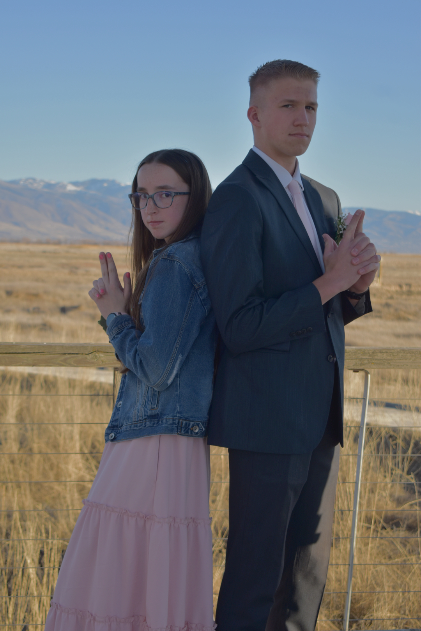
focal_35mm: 72
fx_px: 1262
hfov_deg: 18.9
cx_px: 210
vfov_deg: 28.1
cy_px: 316
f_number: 5.3
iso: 200
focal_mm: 48
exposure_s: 1/400
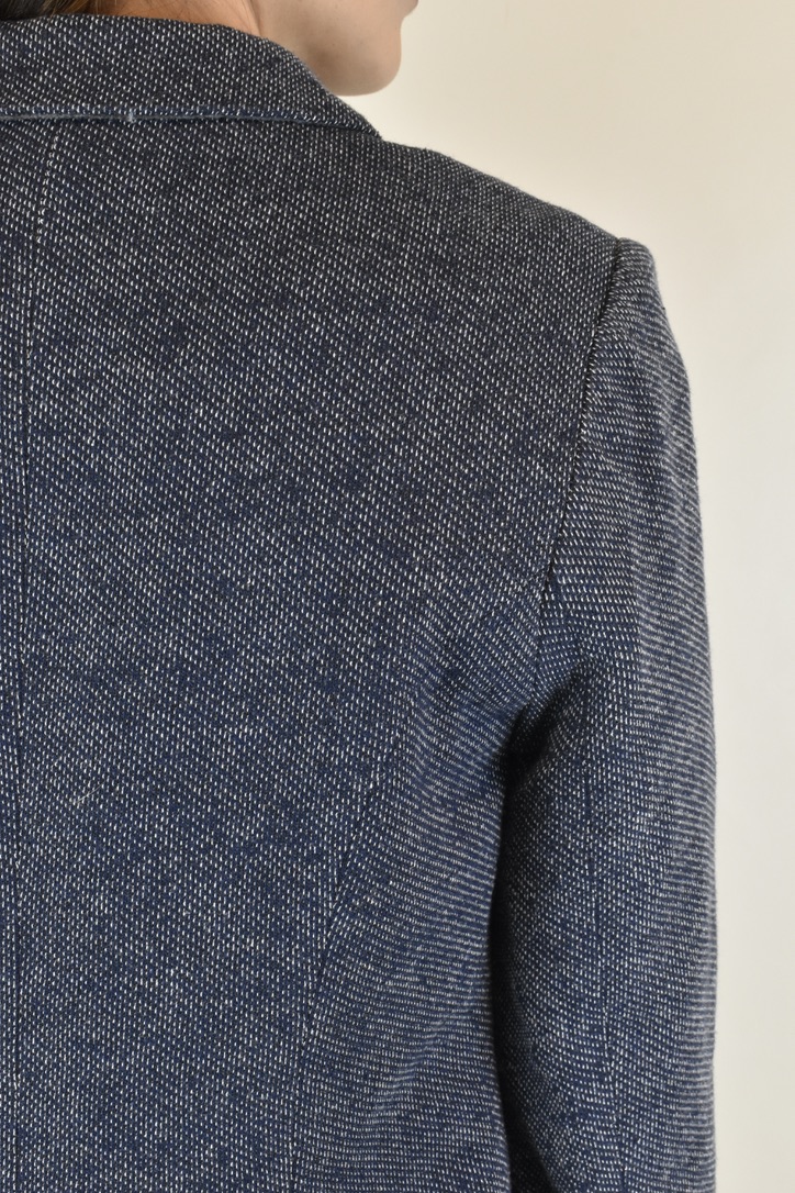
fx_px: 1689
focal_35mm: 51
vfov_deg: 38.9
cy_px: 596
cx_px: 398
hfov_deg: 26.5
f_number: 13
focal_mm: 34
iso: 1600
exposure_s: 1/40
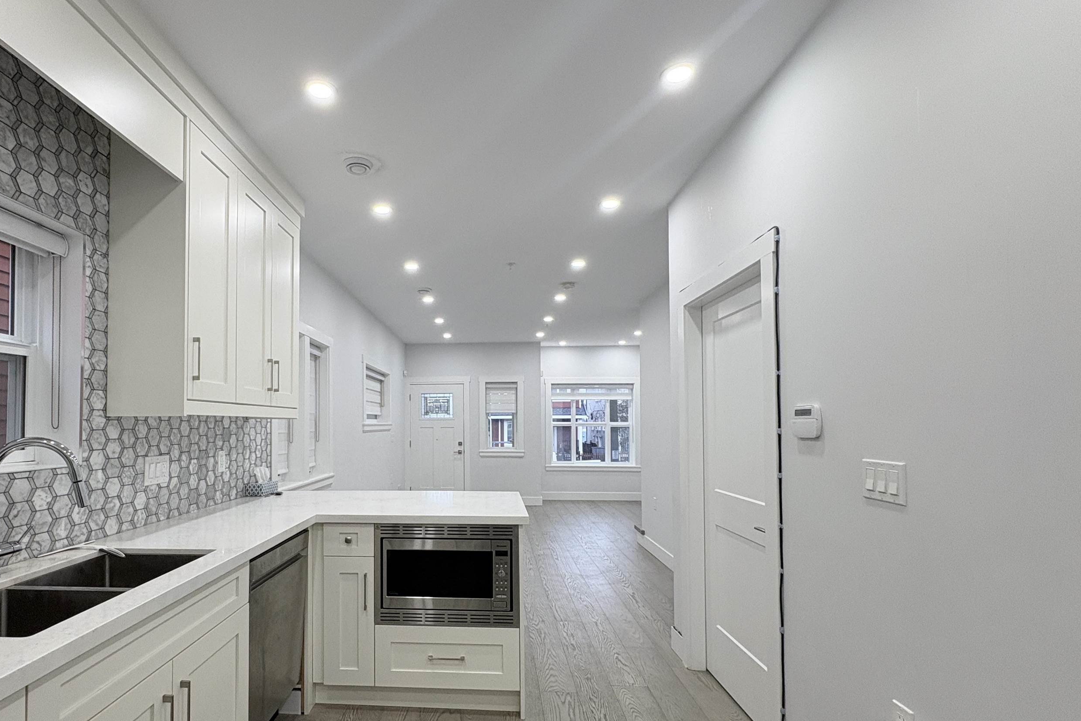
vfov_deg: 67.1
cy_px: 410
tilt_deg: +2.0
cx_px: 453
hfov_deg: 89.3
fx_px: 540
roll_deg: +1.1
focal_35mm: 18
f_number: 2.2
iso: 125
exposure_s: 1/120
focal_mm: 2.22
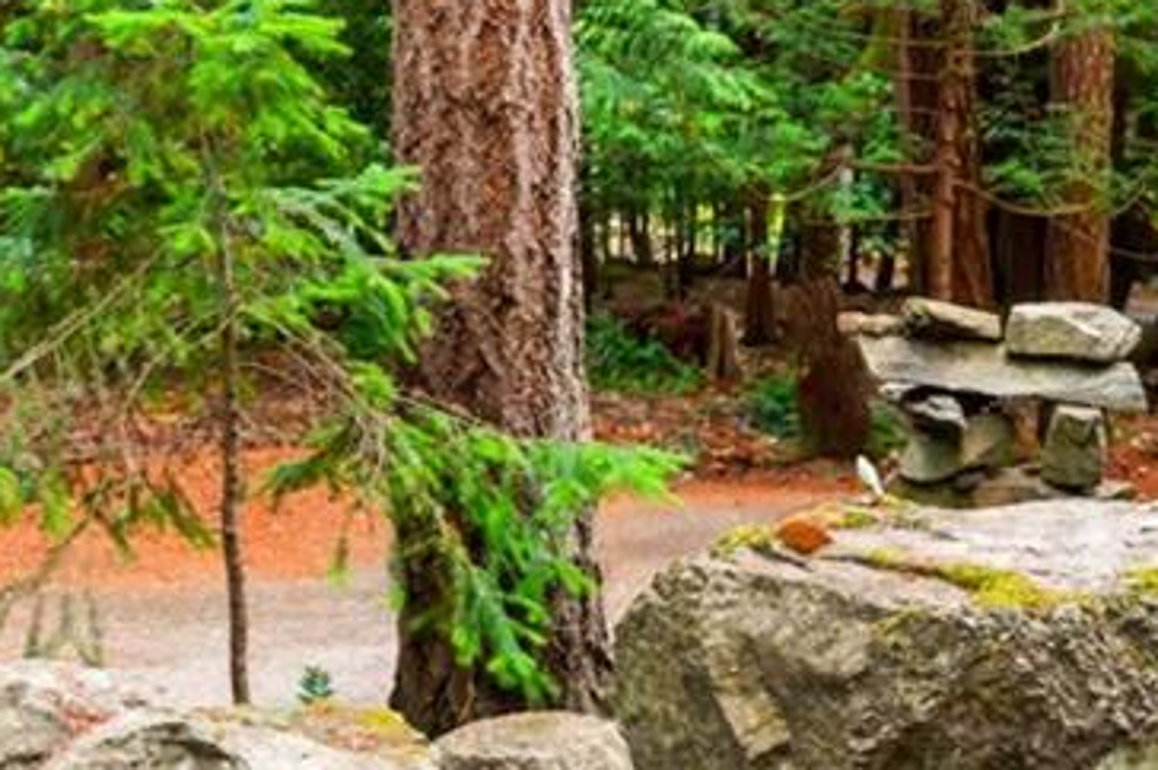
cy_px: 229
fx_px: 2828
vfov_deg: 15.5
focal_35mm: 88
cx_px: -334
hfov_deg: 21.1
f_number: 3.5
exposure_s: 1/320
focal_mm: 20
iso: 320
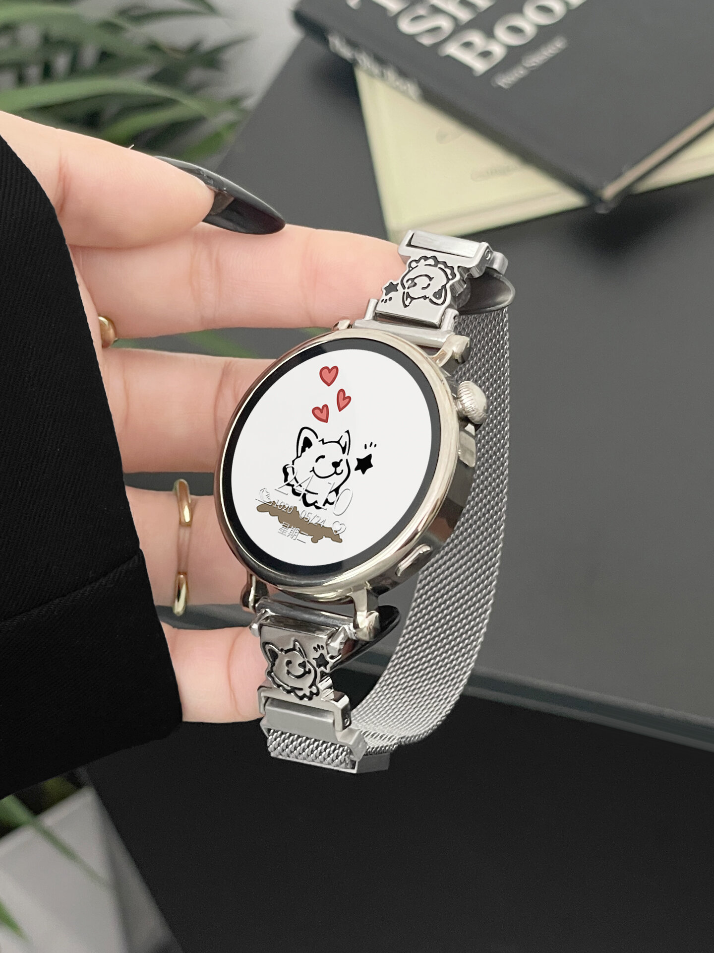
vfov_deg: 36.8
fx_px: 1430
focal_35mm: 52
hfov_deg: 28.0
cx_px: 357
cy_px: 476
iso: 50
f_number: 2
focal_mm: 6
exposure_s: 1/100
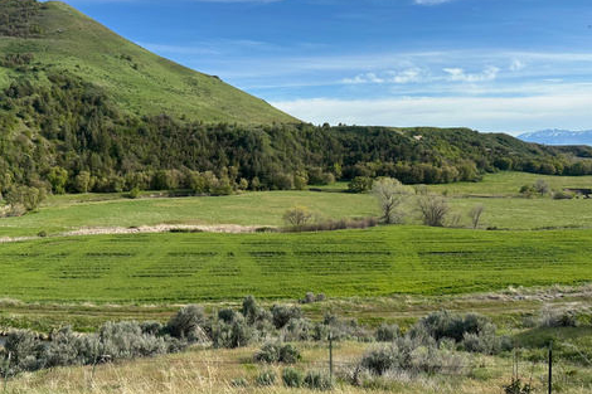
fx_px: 559
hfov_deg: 55.3
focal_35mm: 34
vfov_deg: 38.6
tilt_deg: +0.2
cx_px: 231
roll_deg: +0.5
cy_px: 146
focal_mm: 6.86
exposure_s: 1/4348
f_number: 1.78
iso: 80
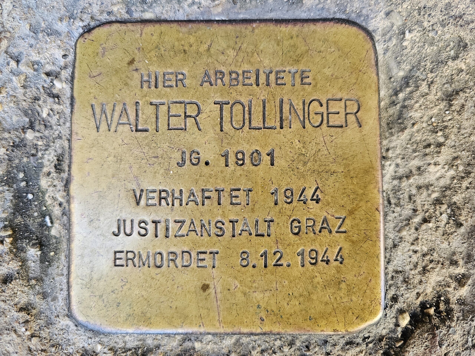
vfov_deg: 58.9
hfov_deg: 73.9
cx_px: 238
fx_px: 316
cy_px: 178
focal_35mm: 23
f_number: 1.7
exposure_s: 1/190
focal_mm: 6.3
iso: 125
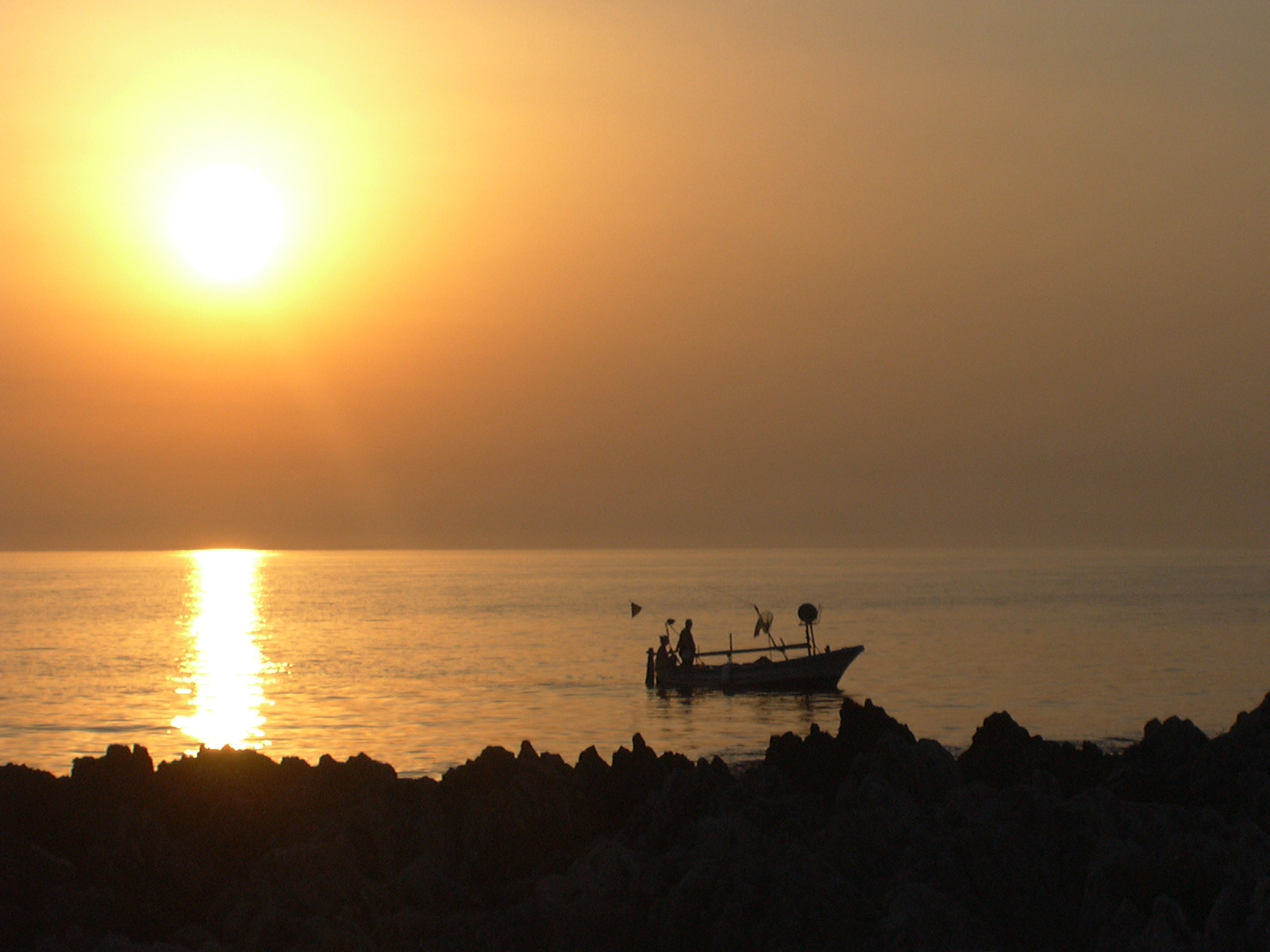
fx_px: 3852
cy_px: 476
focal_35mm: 105
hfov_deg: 18.7
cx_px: 635
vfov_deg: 14.1
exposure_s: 1/255
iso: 100
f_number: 12.75
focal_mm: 16.2
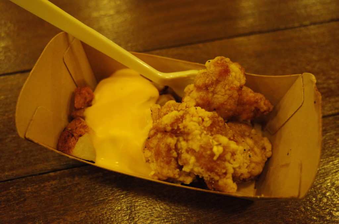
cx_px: 170
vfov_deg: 46.2
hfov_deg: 65.6
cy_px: 112
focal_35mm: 28
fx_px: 263
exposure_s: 1/13
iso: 3200
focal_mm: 18.3
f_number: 2.8
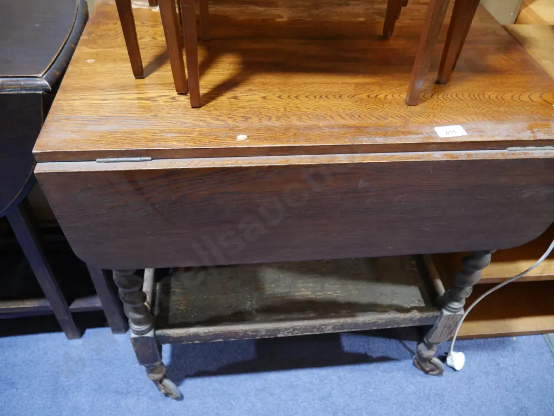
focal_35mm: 28
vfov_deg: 49.8
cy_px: 208
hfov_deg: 63.4
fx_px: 448
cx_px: 277
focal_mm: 14
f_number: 3.5
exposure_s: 1/60
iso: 800
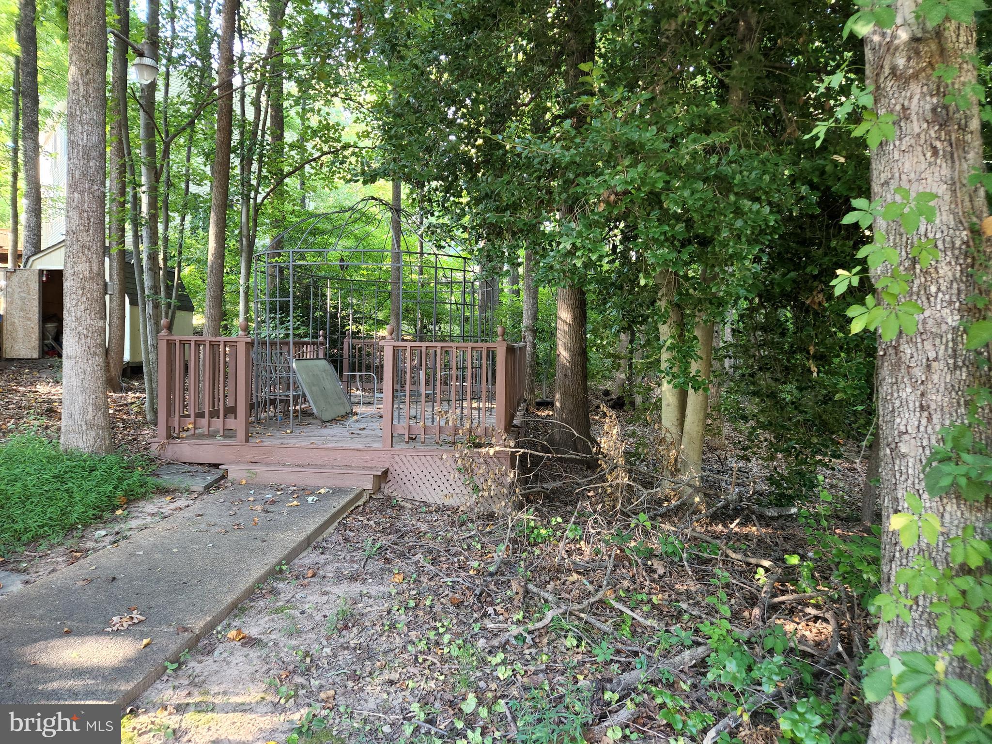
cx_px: 496
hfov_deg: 73.9
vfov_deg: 58.9
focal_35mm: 23
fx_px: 659
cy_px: 372
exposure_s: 1/120
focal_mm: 5.4
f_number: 1.8
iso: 320
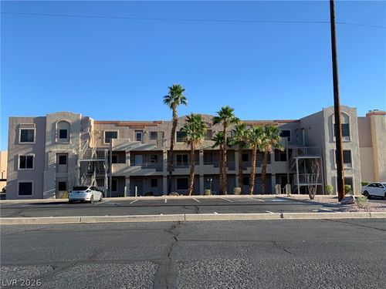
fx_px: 290
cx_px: 193
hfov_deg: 67.3
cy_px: 144
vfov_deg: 53.1
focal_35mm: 26
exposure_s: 1/1314
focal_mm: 4.25
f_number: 1.8
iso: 25
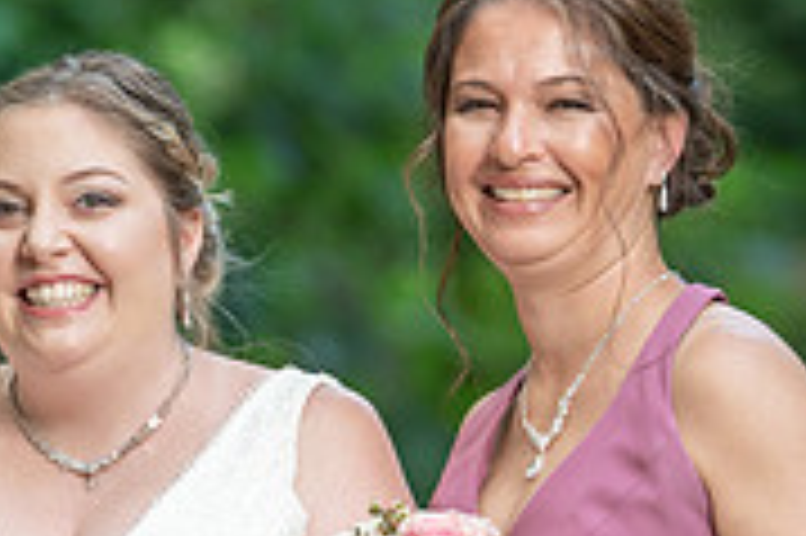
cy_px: 434
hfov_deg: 2.9
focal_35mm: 706
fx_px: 15792
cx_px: 1
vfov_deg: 1.9
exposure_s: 1/200
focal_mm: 189
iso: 400
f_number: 4
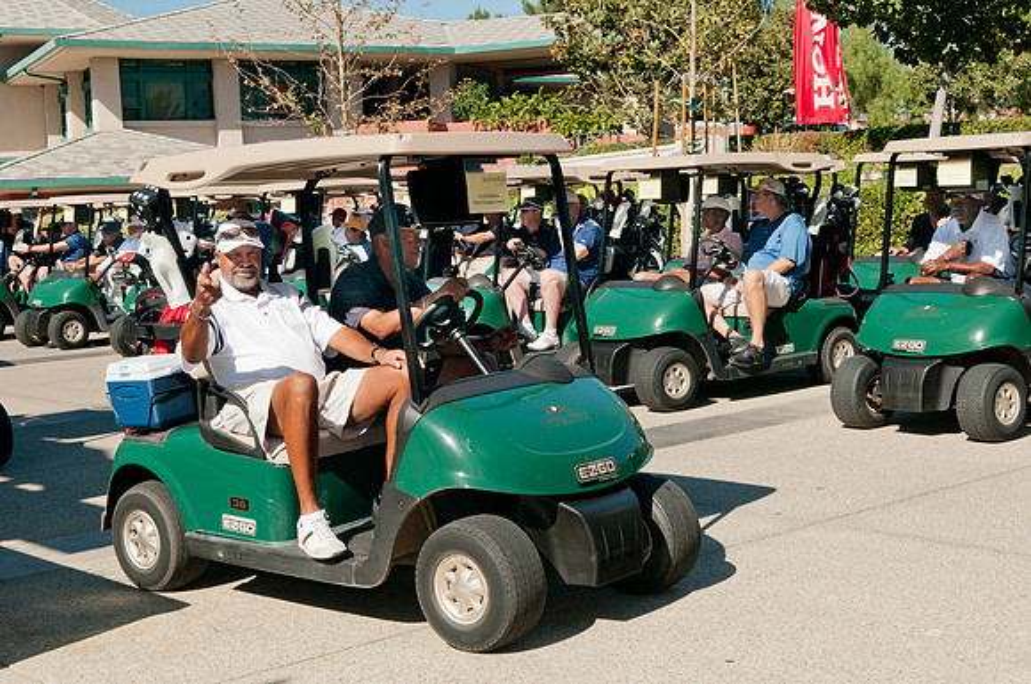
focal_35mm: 52
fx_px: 1501
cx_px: 516
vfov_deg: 25.7
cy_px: 342
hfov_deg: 37.9
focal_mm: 35
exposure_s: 1/250
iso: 400
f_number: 10
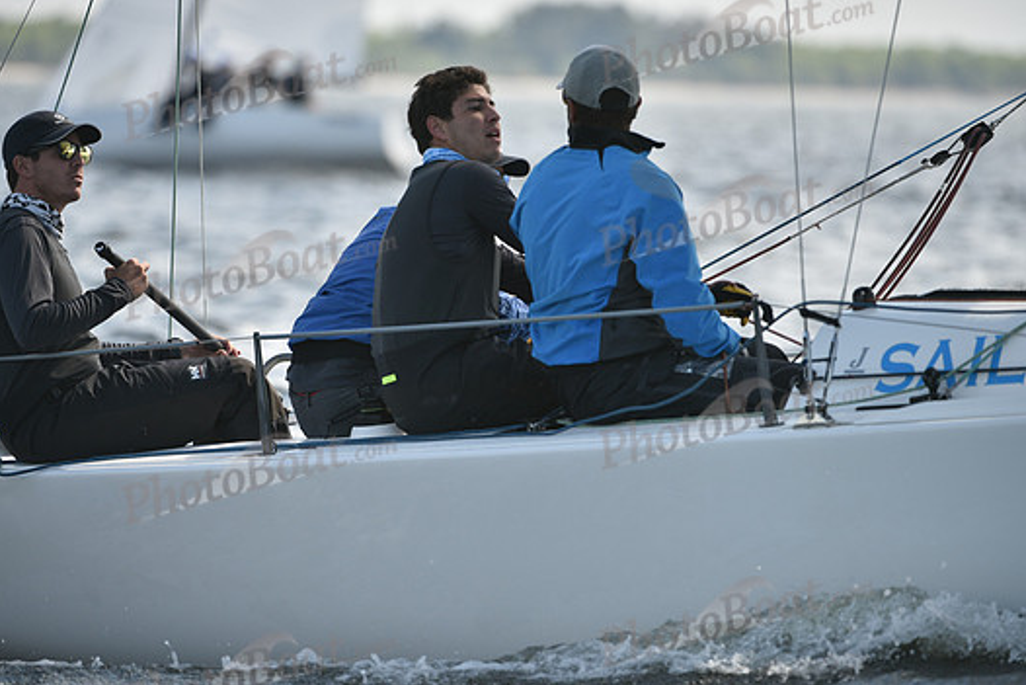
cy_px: 344
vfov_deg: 3.8
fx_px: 10376
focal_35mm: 364
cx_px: 499
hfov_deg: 5.7
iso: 250
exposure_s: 1/1250
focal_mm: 330
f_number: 4.5
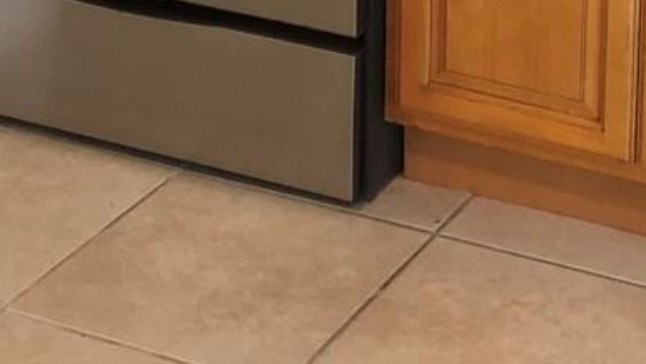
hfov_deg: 16.9
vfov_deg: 8.8
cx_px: 529
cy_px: -501
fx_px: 2159
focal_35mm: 126
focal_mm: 3.99
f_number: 1.8
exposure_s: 1/12
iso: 100
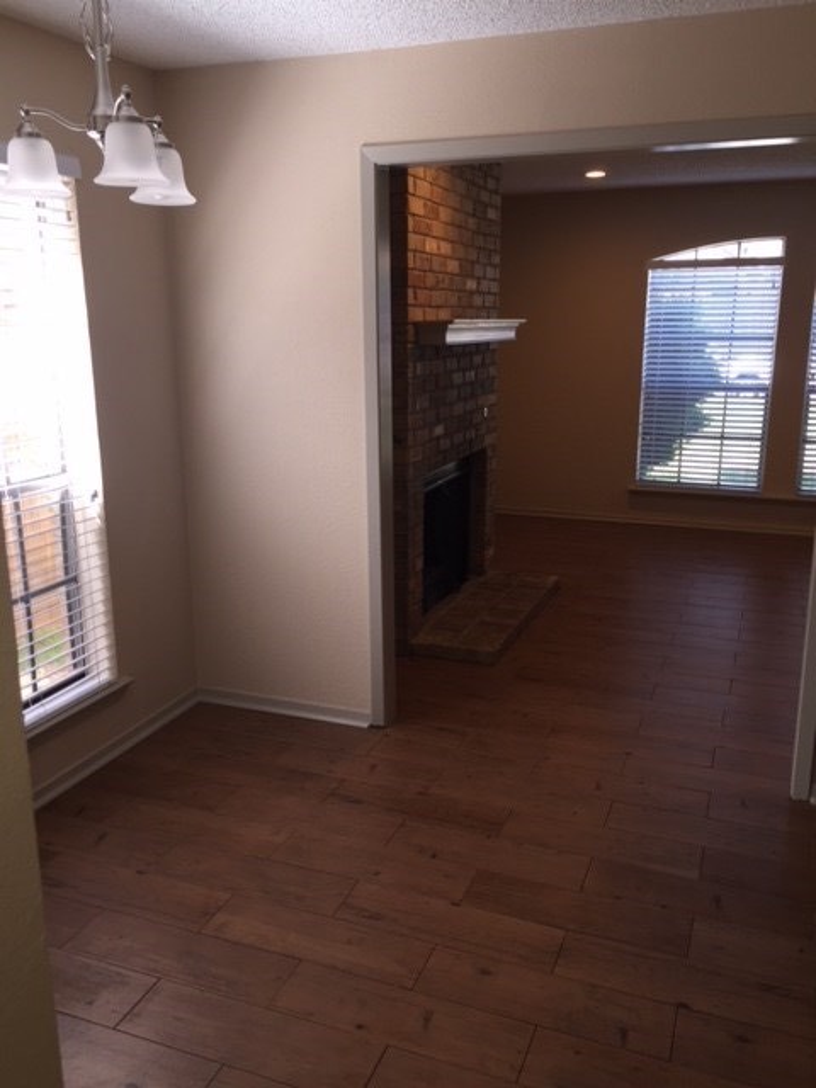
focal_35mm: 29
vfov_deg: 61.7
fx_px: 911
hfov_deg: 48.2
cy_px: 544
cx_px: 408
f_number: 2.2
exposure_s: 1/63
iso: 32
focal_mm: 4.15
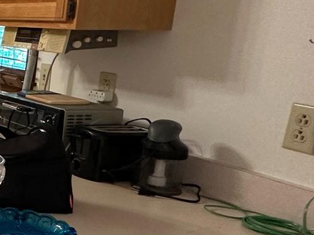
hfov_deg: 20.3
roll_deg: -0.6
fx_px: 535
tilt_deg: -9.3
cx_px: -282
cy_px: 108
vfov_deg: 24.8
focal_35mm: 59
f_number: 2.2
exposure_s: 1/60
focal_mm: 2.22
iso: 320
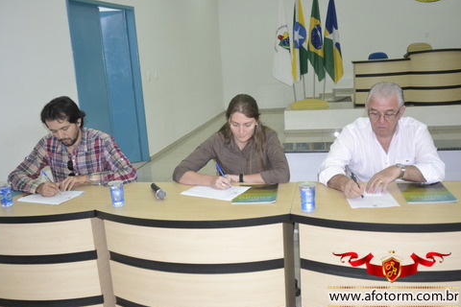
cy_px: 157
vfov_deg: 38.9
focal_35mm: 34
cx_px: 229
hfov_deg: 55.8
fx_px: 435
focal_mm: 22
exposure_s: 1/60
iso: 1400
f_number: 3.8
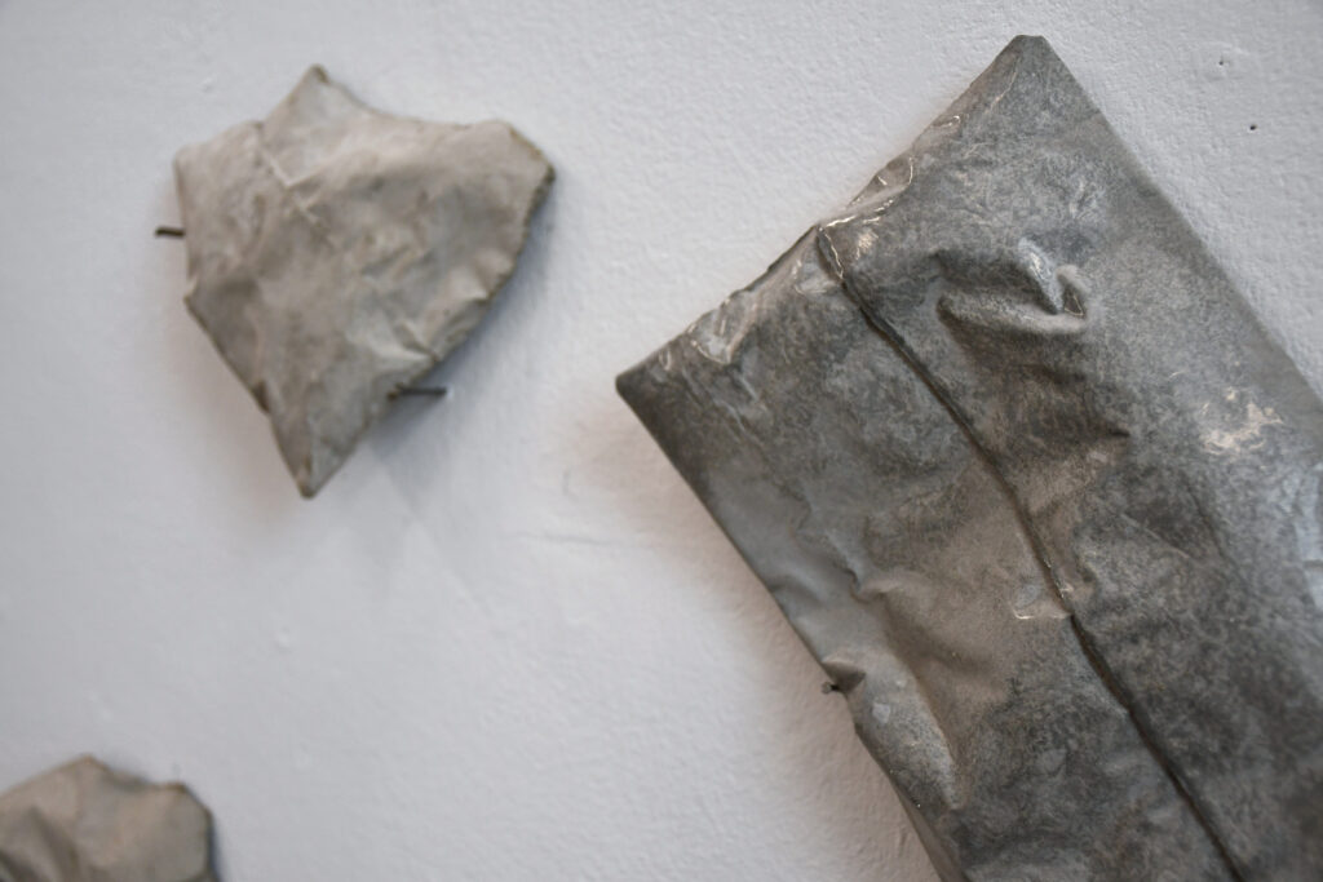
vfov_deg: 29.9
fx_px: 1654
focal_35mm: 45
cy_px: 441
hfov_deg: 43.6
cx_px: 662
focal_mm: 30
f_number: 4
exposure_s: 1/250
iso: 500
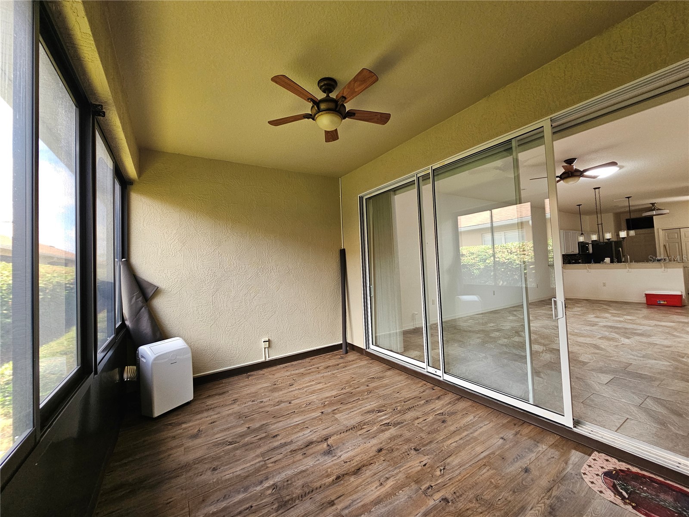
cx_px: 344
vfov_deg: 89.9
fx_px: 259
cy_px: 258
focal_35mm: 13
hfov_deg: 106.2
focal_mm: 2.2
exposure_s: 1/60
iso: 250
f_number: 2.2
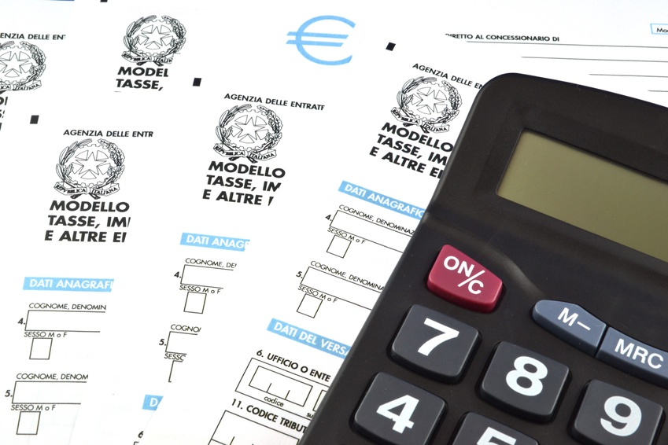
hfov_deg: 33.4
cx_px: 334
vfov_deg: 22.6
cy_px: 222
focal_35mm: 60
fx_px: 1113
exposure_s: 1/8
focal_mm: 40
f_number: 22
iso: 200
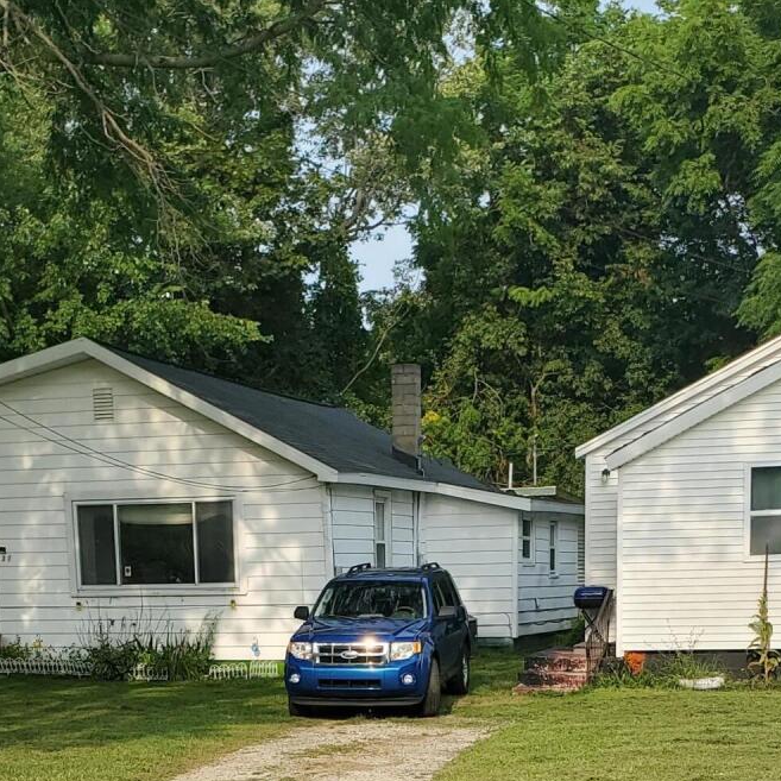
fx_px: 1787
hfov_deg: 24.7
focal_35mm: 70
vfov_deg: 22.8
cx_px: 411
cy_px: 920
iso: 50
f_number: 2.4
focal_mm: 4.3
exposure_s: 1/845
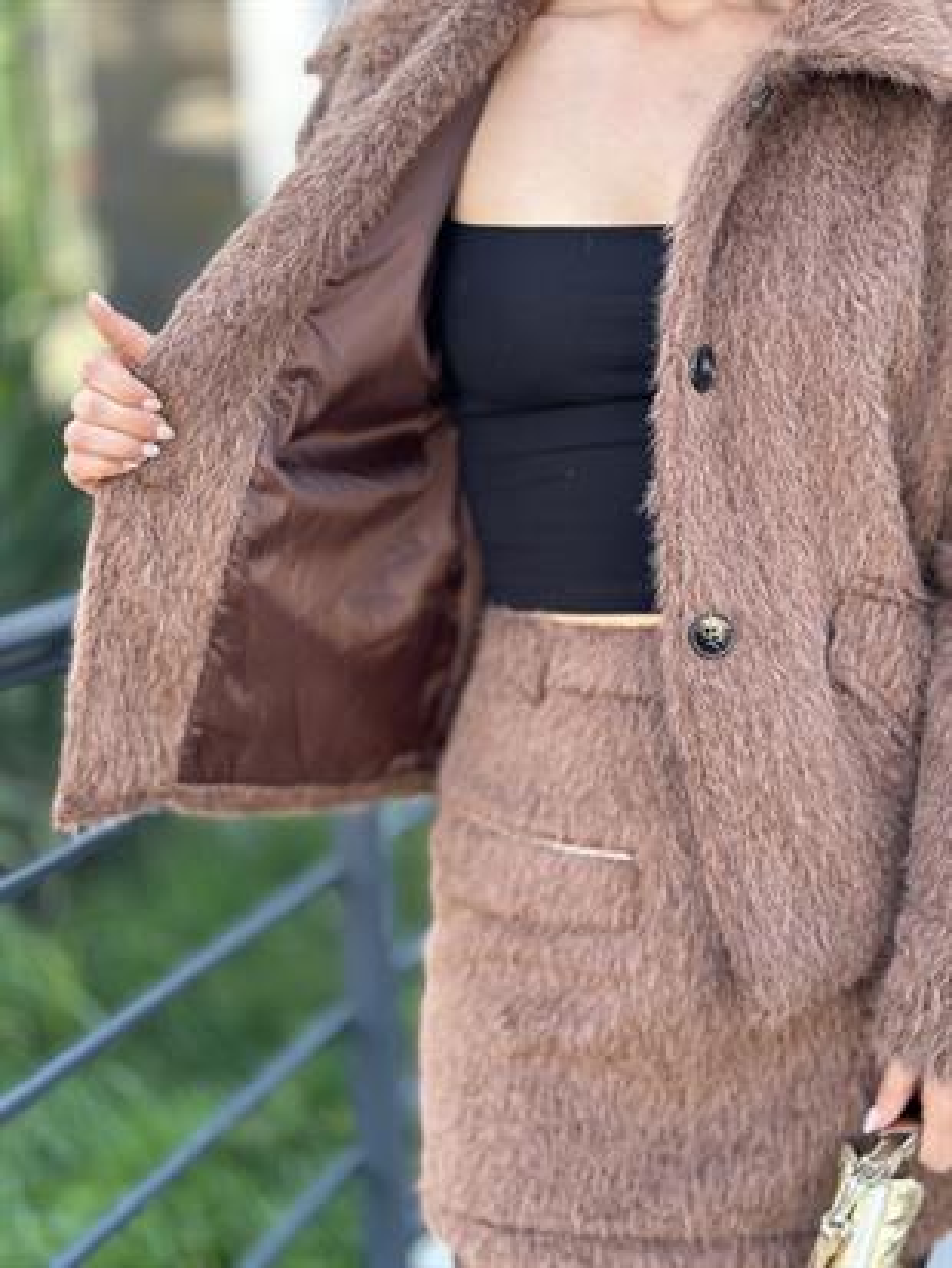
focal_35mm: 48
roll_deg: +1.7
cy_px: 634
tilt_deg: -13.2
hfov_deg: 30.3
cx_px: 476
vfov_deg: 39.6
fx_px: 1759
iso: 80
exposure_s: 1/252
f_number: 1.78
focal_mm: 6.86
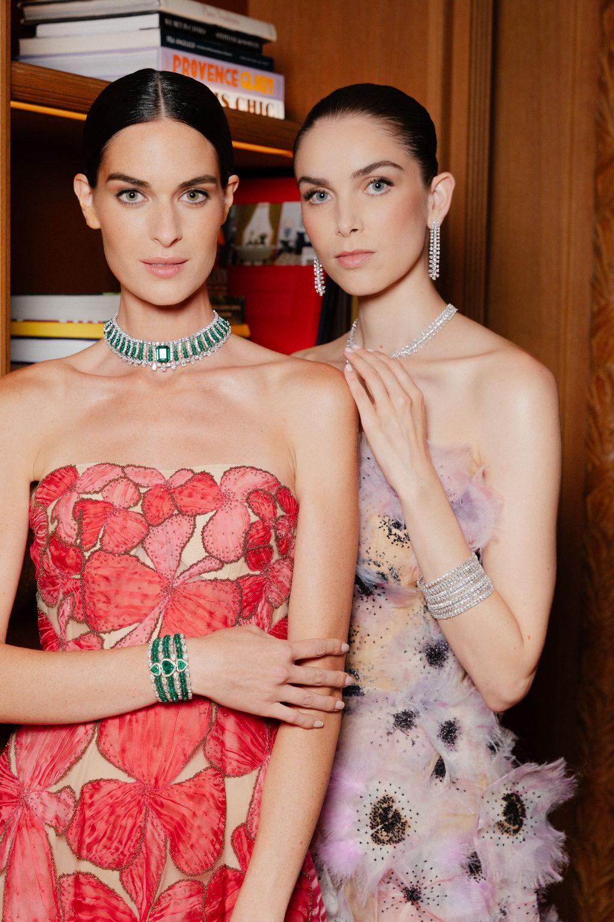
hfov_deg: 19.4
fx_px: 1793
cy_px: 461
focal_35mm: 70
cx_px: 307
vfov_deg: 28.9
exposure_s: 1/160
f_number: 5.6
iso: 1600
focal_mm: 70
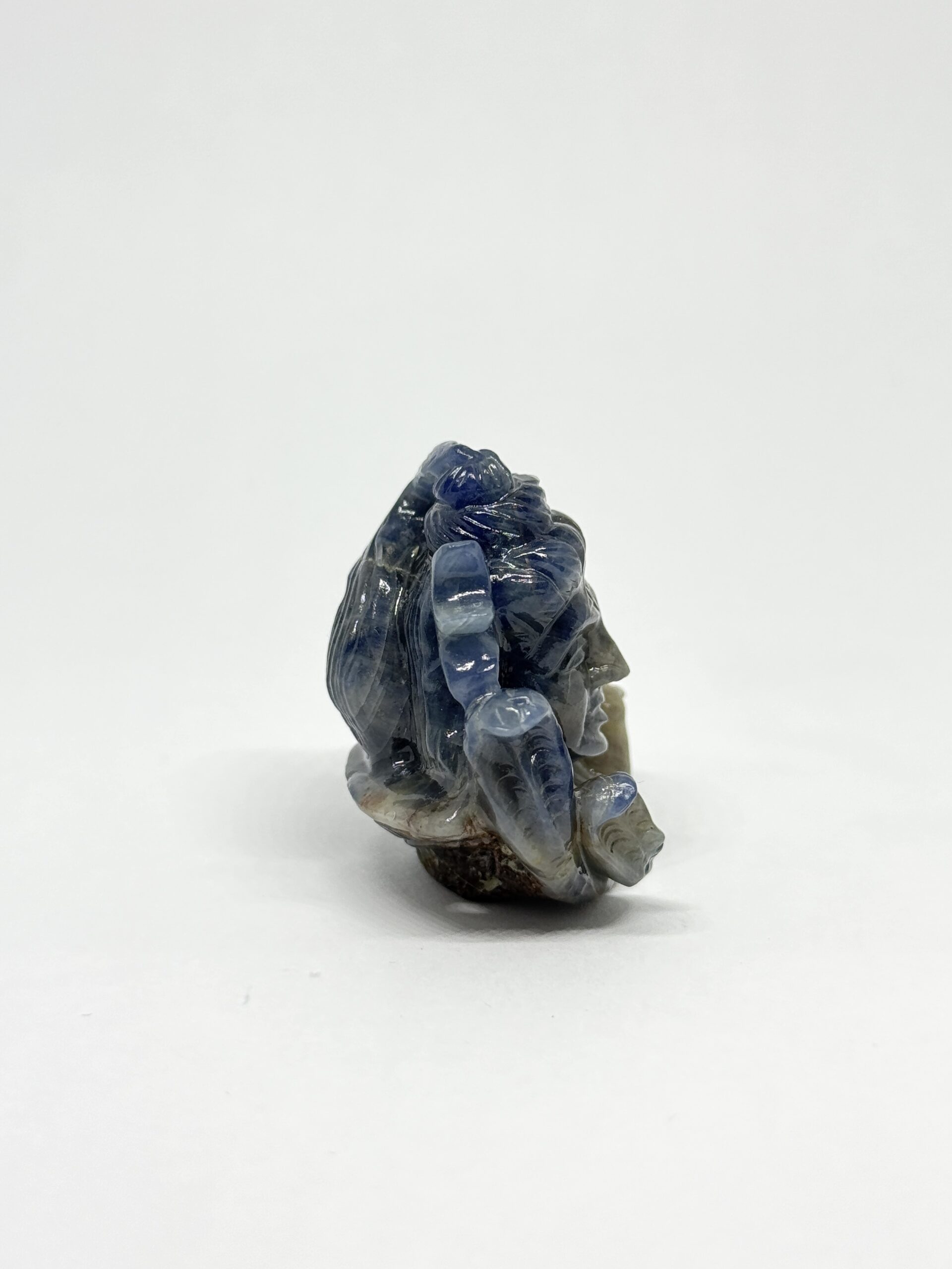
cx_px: 476
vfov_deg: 39.7
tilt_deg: -18.8
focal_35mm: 48
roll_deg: -0.5
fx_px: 1760
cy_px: 634
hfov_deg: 30.3
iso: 50
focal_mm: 6.76
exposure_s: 1/100
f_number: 1.78
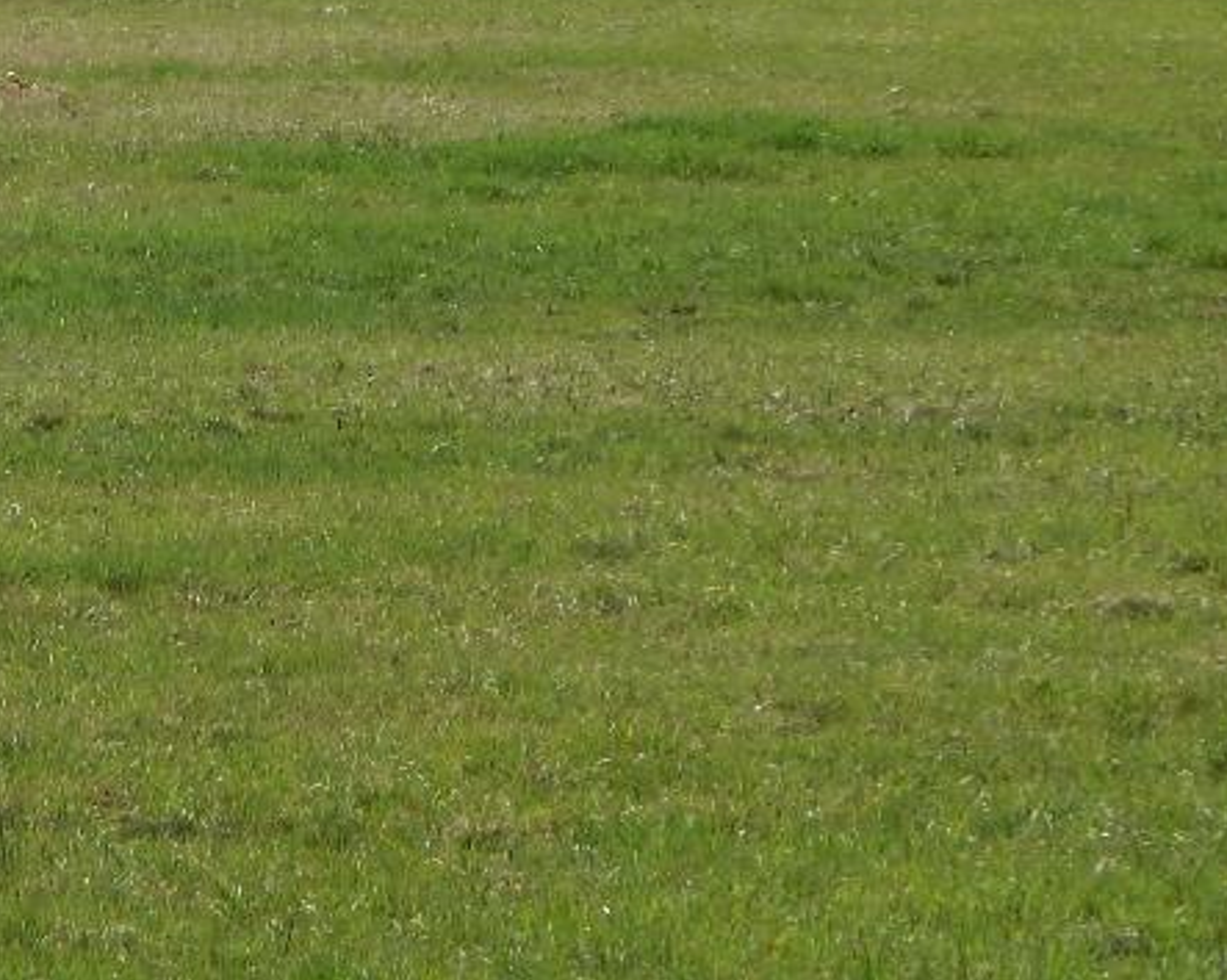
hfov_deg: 5.3
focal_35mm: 365
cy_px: -490
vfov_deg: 4.2
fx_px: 13249
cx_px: 22
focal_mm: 20.5
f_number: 4.6
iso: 125
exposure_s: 1/640
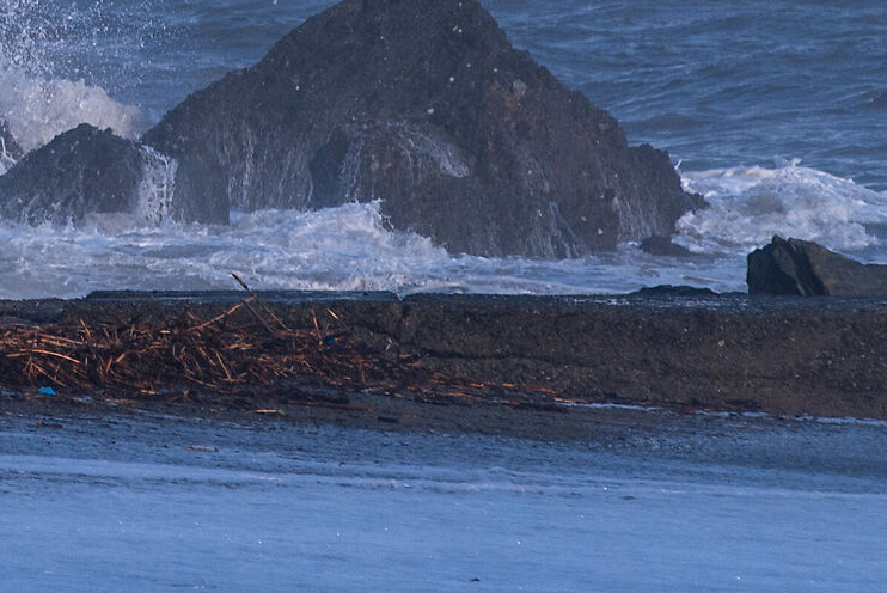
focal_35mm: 971
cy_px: -286
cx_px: -219
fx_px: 23942
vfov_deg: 1.4
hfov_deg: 2.1
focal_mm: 200
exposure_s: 1/500
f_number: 8
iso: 100
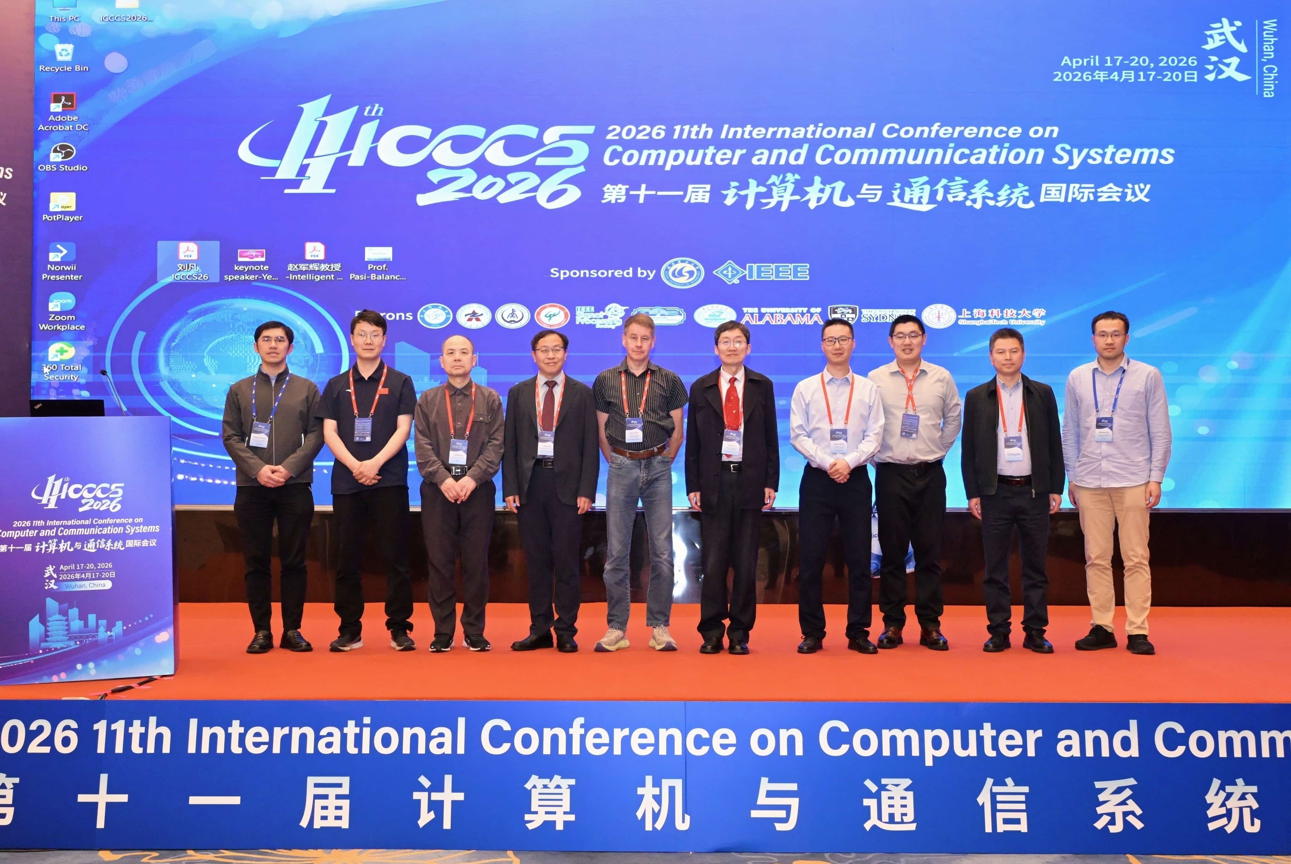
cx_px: 646
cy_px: 432
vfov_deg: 37.0
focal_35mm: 36
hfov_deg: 53.1
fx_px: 1292
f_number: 4
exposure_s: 1/160
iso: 2500
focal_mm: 24
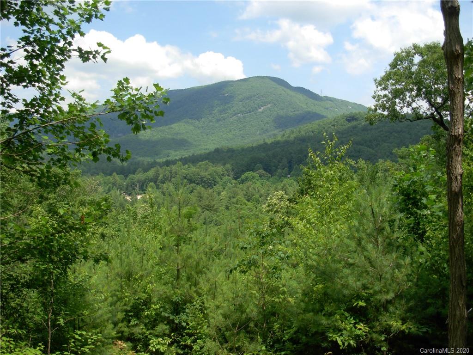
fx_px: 519
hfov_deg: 49.0
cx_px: 236
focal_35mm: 38
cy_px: 178
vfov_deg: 37.7
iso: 79
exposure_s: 1/683
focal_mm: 6.3
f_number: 2.9
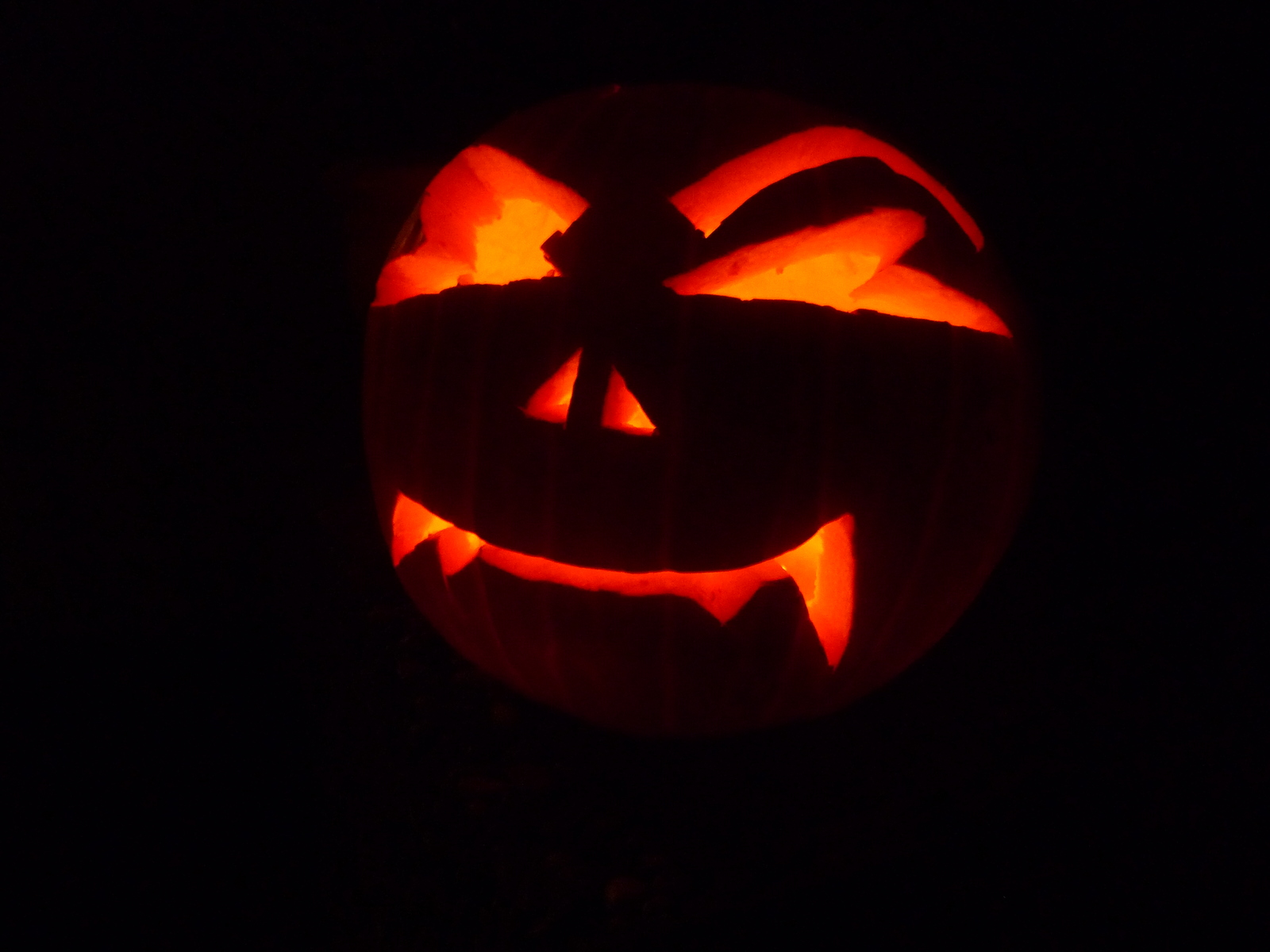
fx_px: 1027
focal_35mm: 28
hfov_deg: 63.4
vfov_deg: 49.7
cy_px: 476
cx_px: 635
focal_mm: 4.7
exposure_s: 1/4
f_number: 3.3
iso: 400
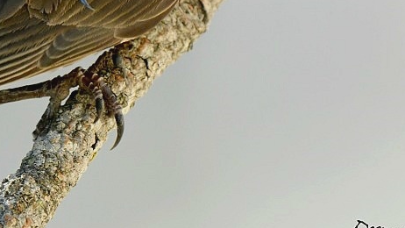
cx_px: 78
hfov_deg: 1.2
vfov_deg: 0.7
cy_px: -39
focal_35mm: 1740
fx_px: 18688
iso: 1600
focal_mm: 500
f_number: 6.7
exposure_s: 1/750
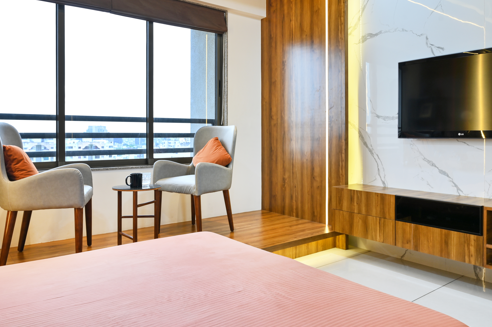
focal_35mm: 28
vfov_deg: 46.3
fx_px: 382
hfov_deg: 65.4
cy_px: 164
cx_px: 263
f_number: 8
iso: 80
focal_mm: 24
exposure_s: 1/8
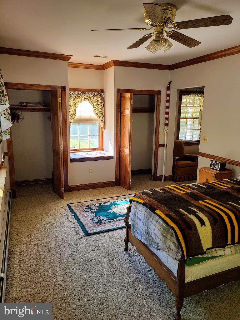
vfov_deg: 67.3
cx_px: 120
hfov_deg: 53.1
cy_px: 160
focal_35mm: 26
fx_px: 240
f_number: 1.8
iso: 80
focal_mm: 5.4
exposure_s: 1/59
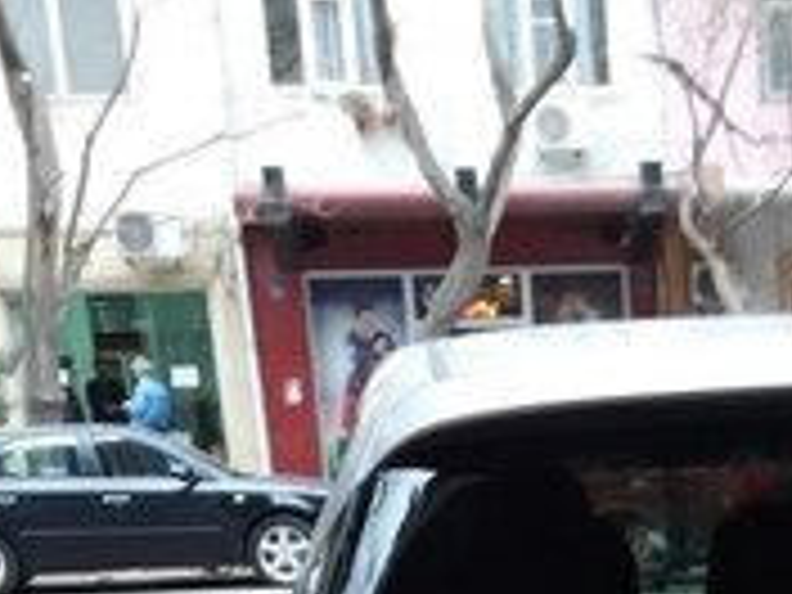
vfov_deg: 15.7
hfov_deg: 23.8
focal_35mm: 79
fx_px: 1807
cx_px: 770
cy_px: 1102
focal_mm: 3.7
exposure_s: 1/33
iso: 160
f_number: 1.9
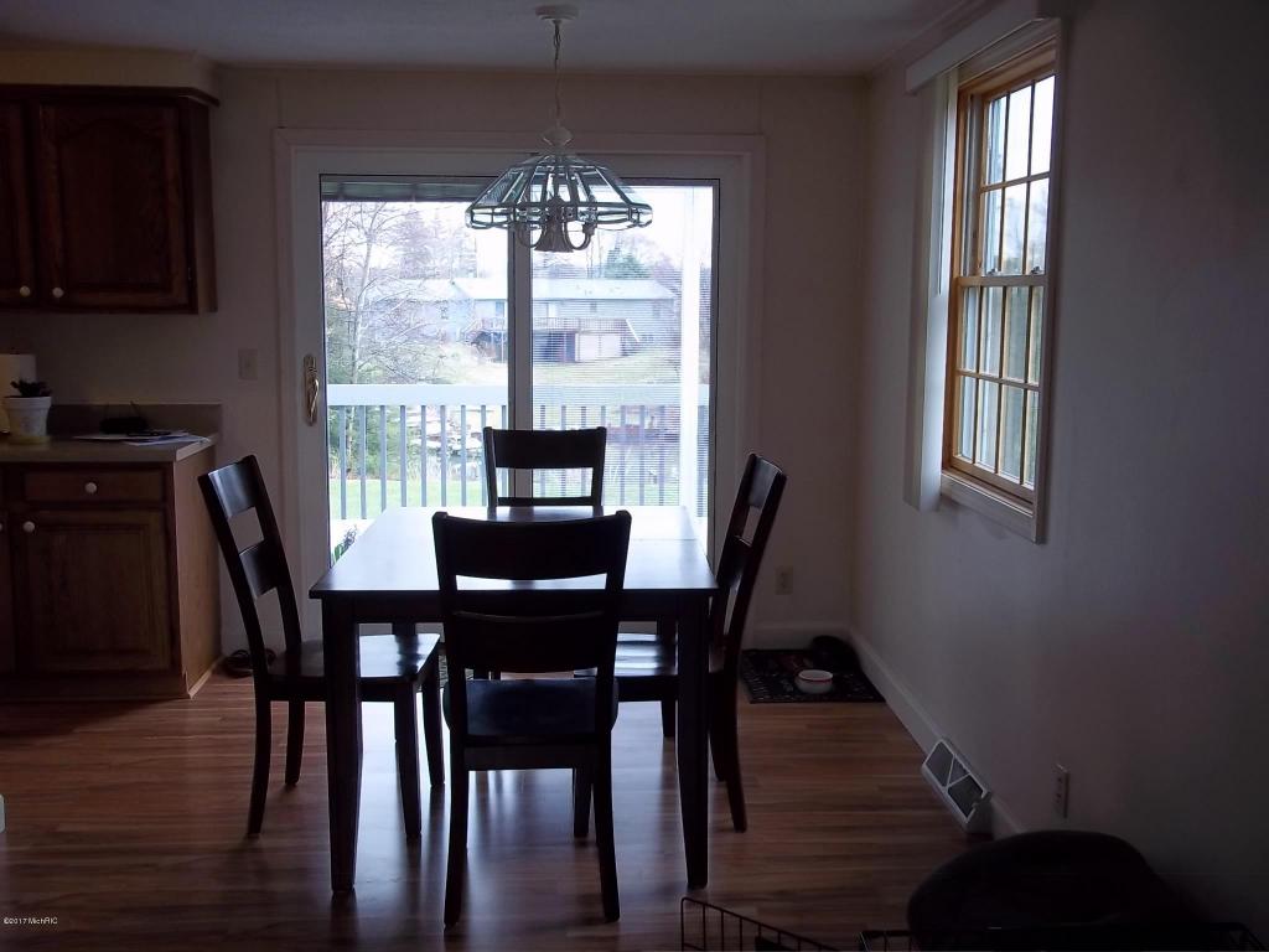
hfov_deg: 51.4
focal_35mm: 36
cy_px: 476
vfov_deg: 39.7
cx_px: 634
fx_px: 1320
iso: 80
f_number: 3.1
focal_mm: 6.5
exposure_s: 1/40
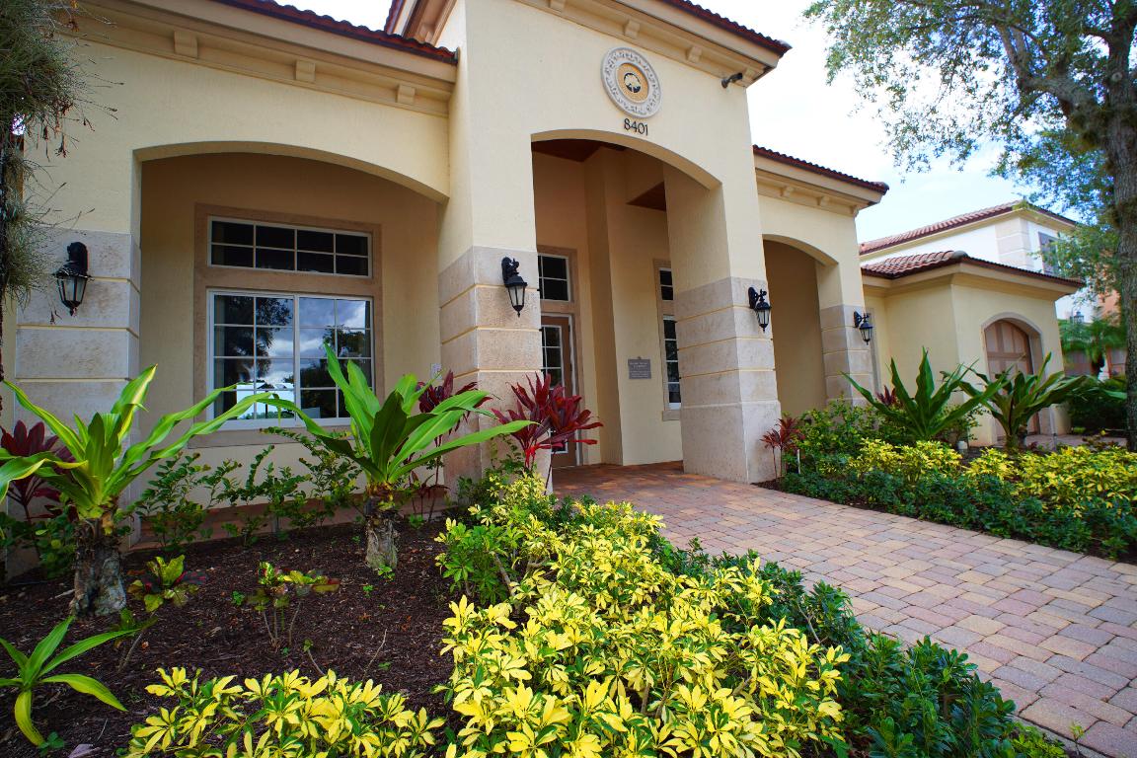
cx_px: 568
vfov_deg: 72.1
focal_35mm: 16
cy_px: 379
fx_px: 521
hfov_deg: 95.0
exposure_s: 1/125
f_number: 4
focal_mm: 11
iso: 100
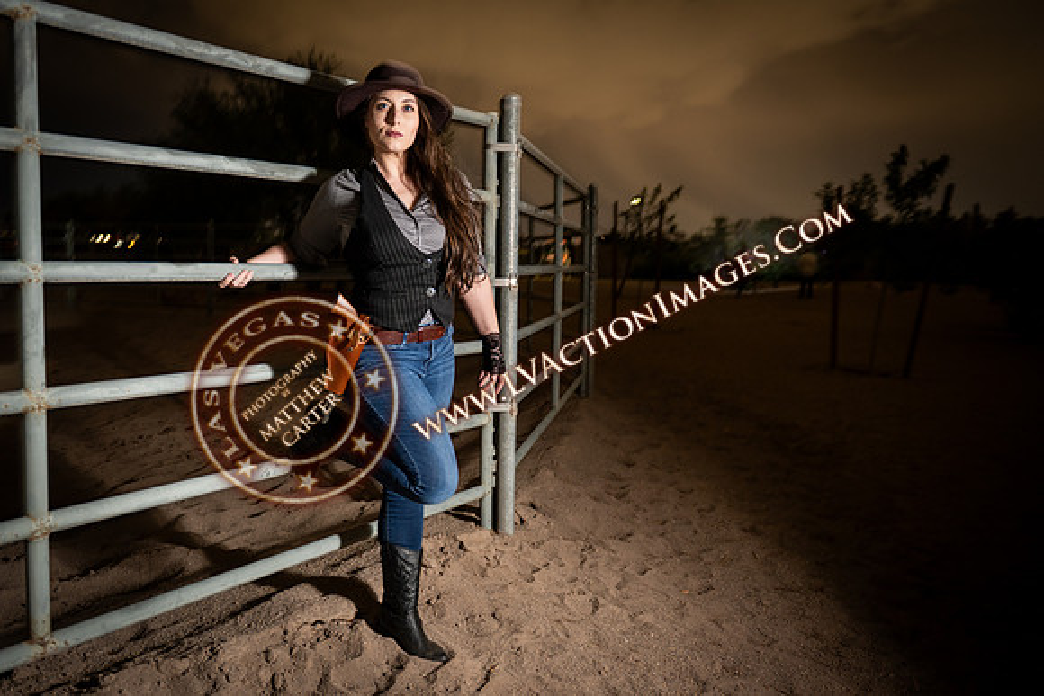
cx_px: 471
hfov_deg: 61.4
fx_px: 877
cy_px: 335
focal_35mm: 30
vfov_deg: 43.3
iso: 250
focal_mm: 27
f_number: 2.8
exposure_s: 1/2
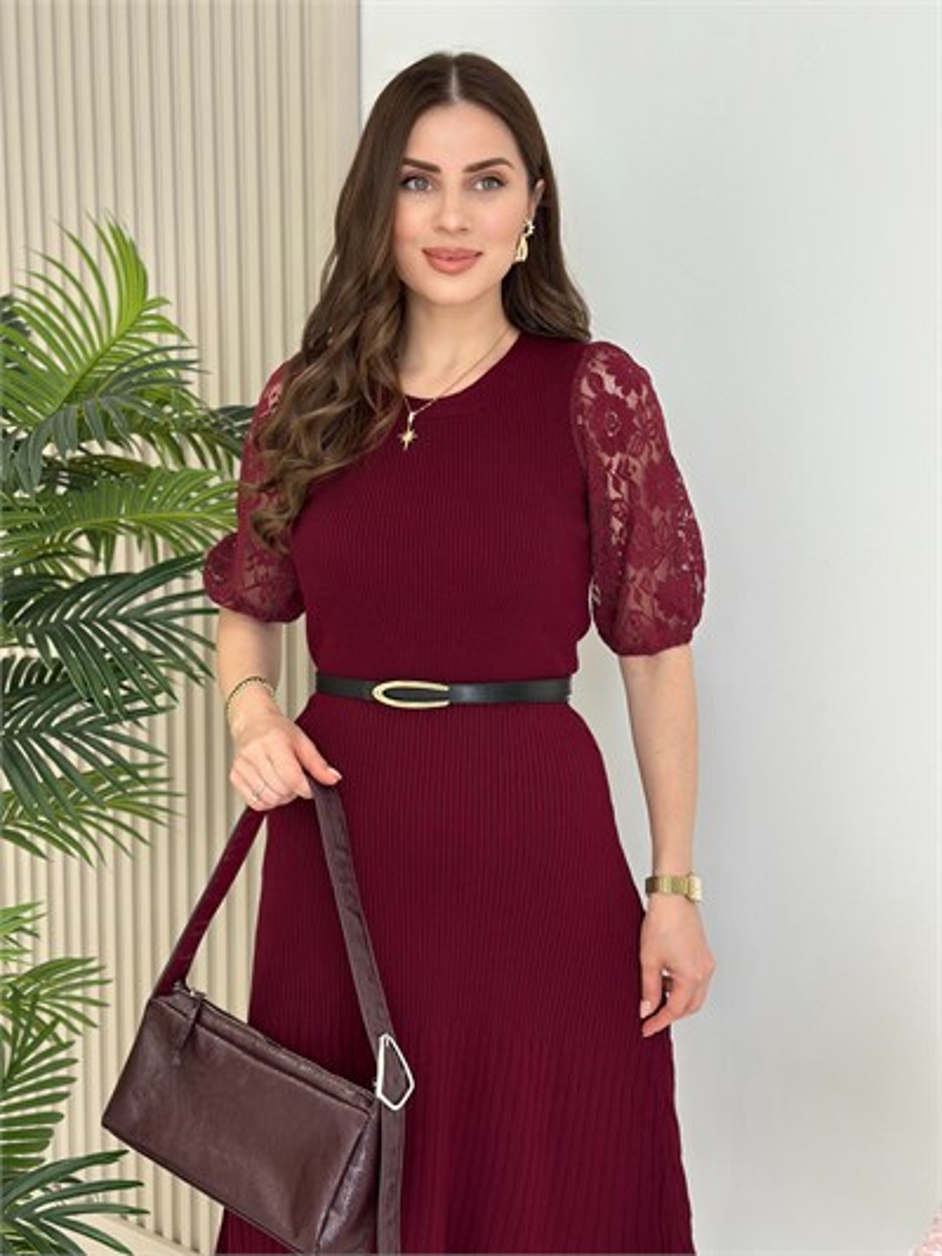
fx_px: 1741
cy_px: 628
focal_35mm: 48
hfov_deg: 30.3
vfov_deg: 39.6
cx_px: 471
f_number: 1.78
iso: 80
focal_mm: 6.86
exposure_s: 1/279
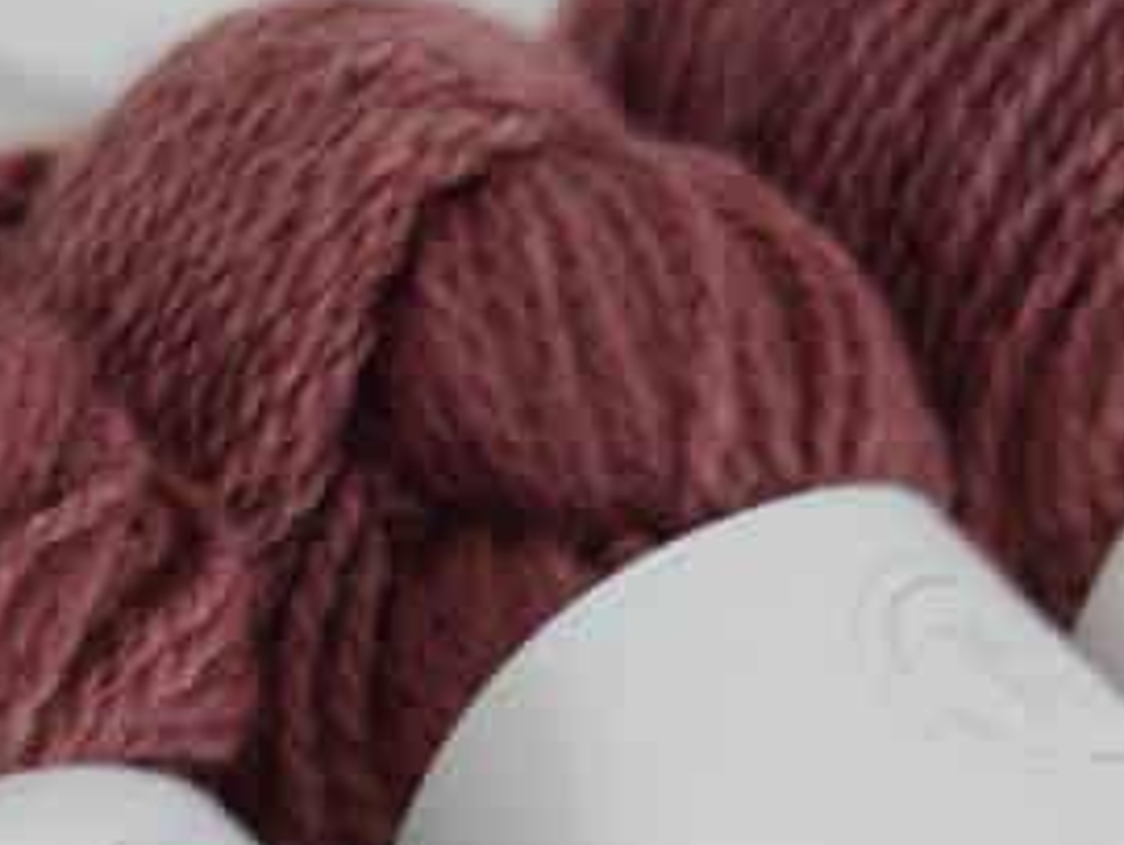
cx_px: 191
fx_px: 4972
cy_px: 1349
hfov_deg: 12.8
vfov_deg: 9.4
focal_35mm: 153
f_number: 2
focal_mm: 8.16
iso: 404
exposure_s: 1/50
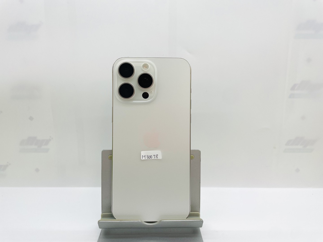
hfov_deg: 67.3
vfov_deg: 53.1
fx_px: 243
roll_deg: +0.0
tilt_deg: -11.5
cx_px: 162
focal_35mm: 26
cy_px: 121
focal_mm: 4.2
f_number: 1.6
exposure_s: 1/278
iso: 32
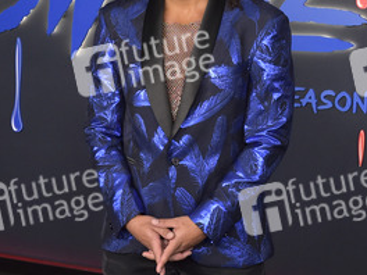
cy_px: 133
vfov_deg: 20.2
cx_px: 184
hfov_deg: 26.7
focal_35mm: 73
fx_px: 774
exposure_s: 1/250
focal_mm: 50
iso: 2000
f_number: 6.3
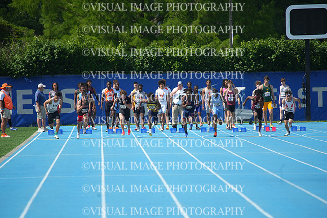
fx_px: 3634
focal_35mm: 400
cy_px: 109
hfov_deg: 5.2
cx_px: 164
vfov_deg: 3.4
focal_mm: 400
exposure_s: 1/1600
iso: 400
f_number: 6.3
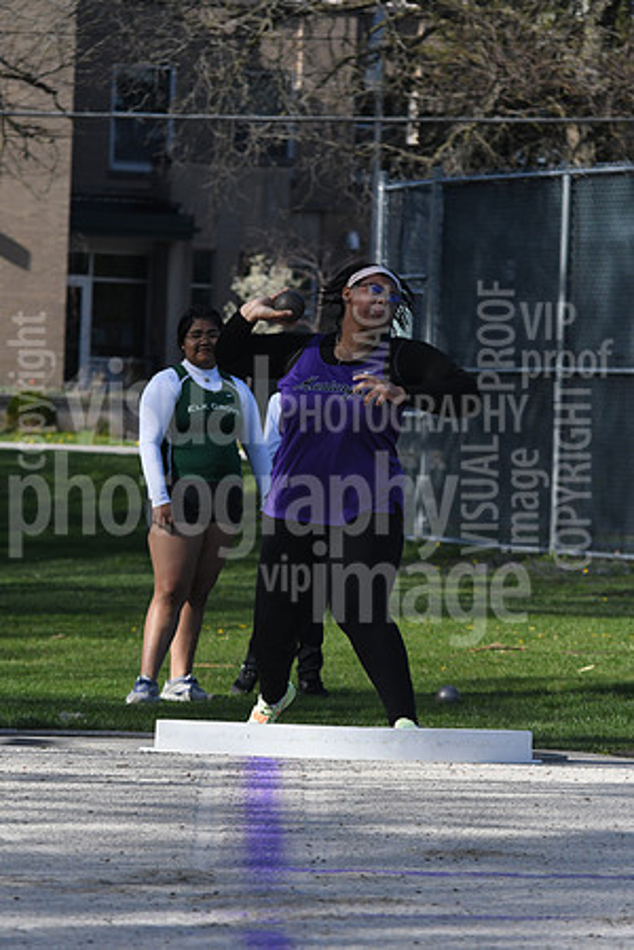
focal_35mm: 292
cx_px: 317
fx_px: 7726
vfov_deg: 7.0
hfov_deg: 4.7
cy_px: 475
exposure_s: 1/4000
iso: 1250
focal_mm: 195
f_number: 8
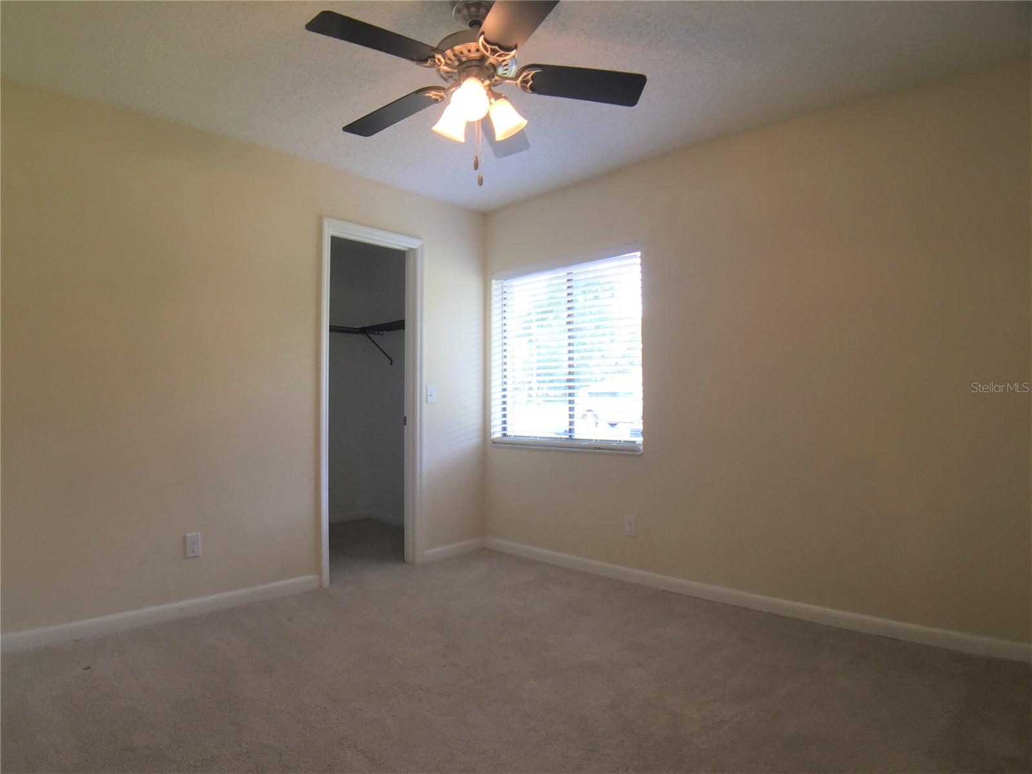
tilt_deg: +1.2
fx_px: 865
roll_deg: -1.0
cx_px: 516
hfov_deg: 61.7
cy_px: 387
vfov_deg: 48.2
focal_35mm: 29
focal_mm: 4.15
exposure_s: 1/60
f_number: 2.2
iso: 32
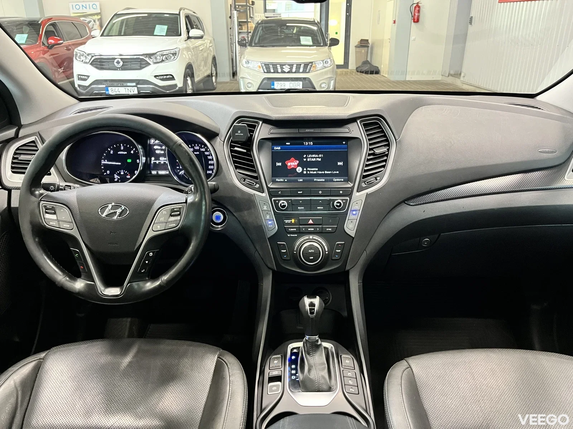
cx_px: 286
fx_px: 430
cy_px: 214
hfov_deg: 67.3
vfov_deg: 53.1
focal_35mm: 26
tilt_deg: -23.7
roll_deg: +1.3
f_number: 1.6
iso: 400
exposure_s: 1/50
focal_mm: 5.1
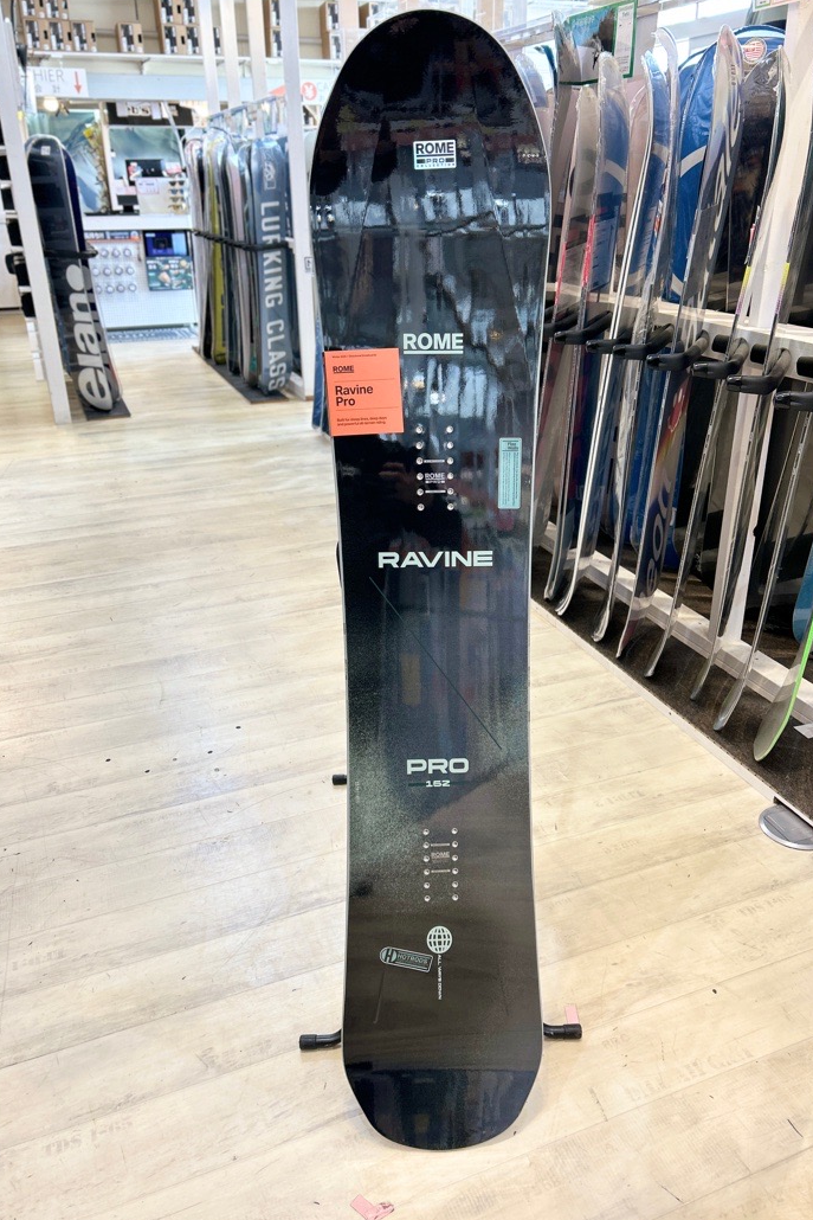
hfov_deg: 46.3
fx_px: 948
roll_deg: +0.5
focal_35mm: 28
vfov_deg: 65.5
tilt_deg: -22.5
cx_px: 449
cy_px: 600
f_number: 1.5
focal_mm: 5.7
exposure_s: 1/50
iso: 64
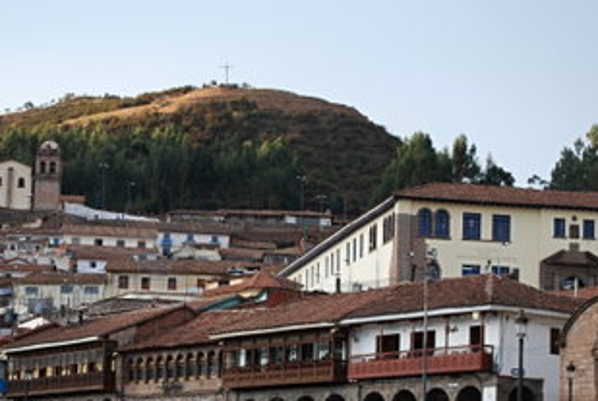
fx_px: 1774
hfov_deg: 19.1
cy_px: 252
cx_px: 308
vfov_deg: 12.9
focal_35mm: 107
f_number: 5.6
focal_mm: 55
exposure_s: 1/125
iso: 160
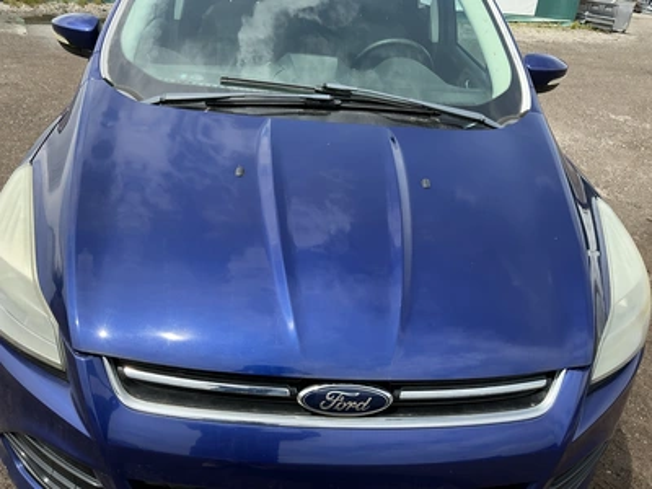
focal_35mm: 28
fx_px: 527
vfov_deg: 49.7
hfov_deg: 63.4
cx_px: 326
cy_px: 244
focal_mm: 3
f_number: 1.8
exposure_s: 1/792
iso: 25
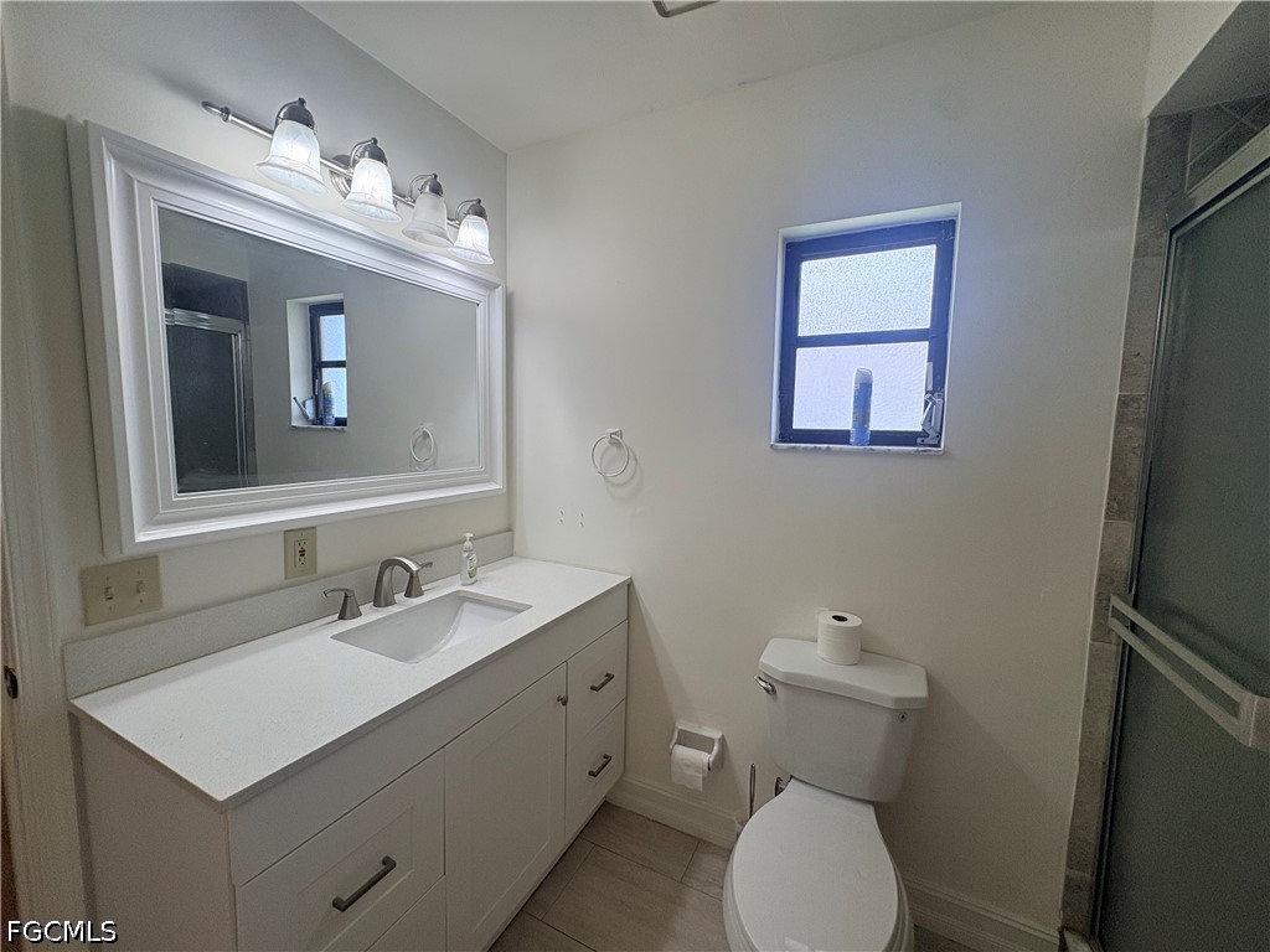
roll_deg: +0.1
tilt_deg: -5.1
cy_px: 476
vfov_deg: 85.7
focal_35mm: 14
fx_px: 514
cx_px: 635
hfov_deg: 102.1
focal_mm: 2.22
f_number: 2.2
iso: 64
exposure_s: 1/126
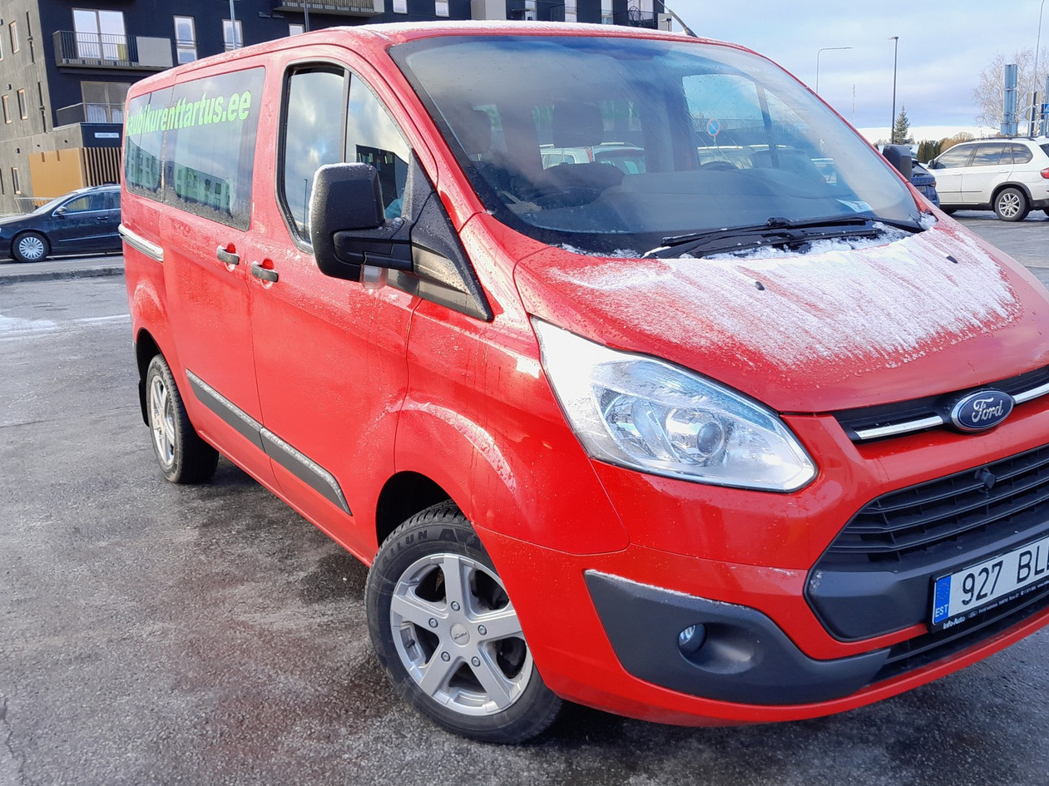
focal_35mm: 33
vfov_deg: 42.9
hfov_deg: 55.2
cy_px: 403
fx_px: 1000
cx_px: 595
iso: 40
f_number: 1.8
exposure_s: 1/131
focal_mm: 4
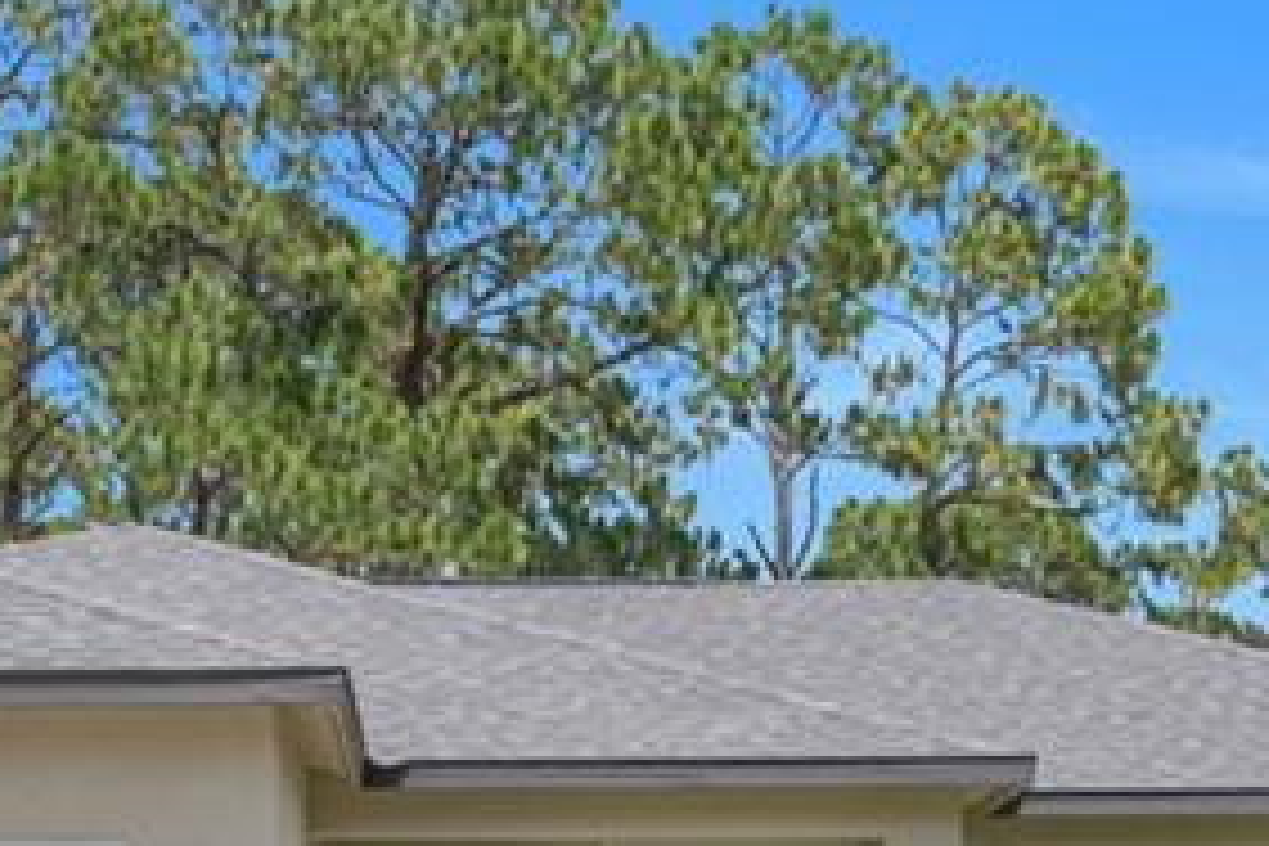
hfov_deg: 18.7
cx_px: 410
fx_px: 3842
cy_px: 1161
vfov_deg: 12.1
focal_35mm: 109
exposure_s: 1/320
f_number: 8
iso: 100
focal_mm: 20
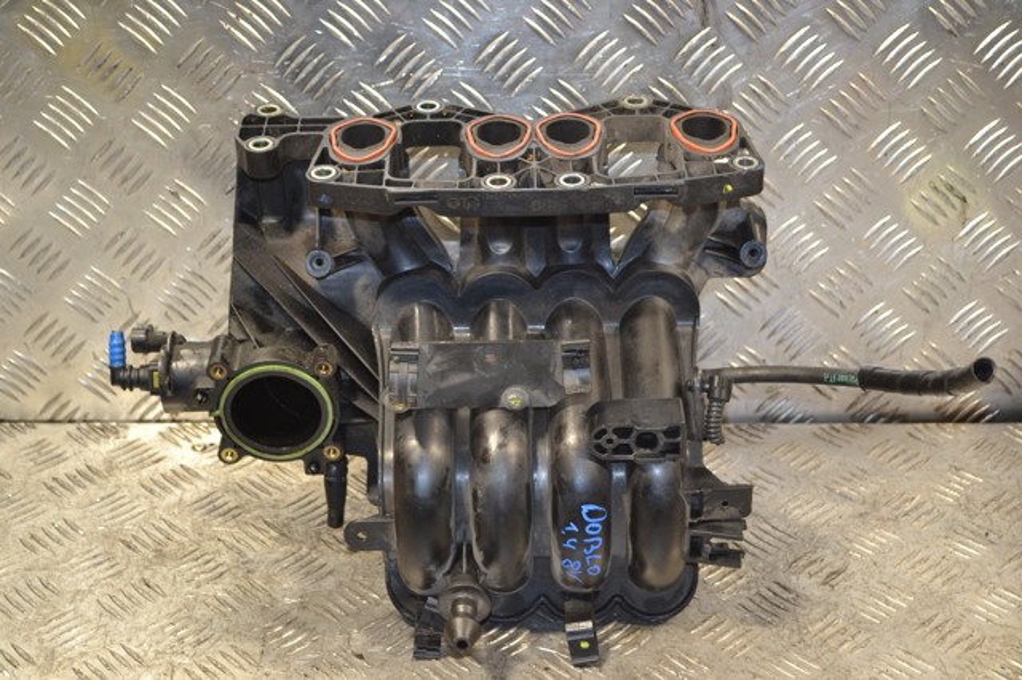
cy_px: 340
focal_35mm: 63
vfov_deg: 21.5
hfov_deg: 31.9
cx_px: 511
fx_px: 1788
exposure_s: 1/60
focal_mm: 42
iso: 560
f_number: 5.3
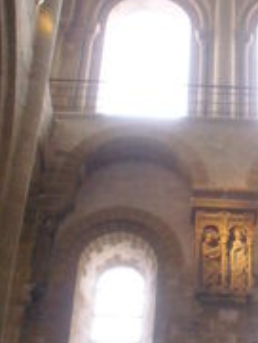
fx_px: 725
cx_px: 230
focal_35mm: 73
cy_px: 258
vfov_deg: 26.3
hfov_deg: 19.8
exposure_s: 1/15
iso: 400
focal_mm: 5.58
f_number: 2.8
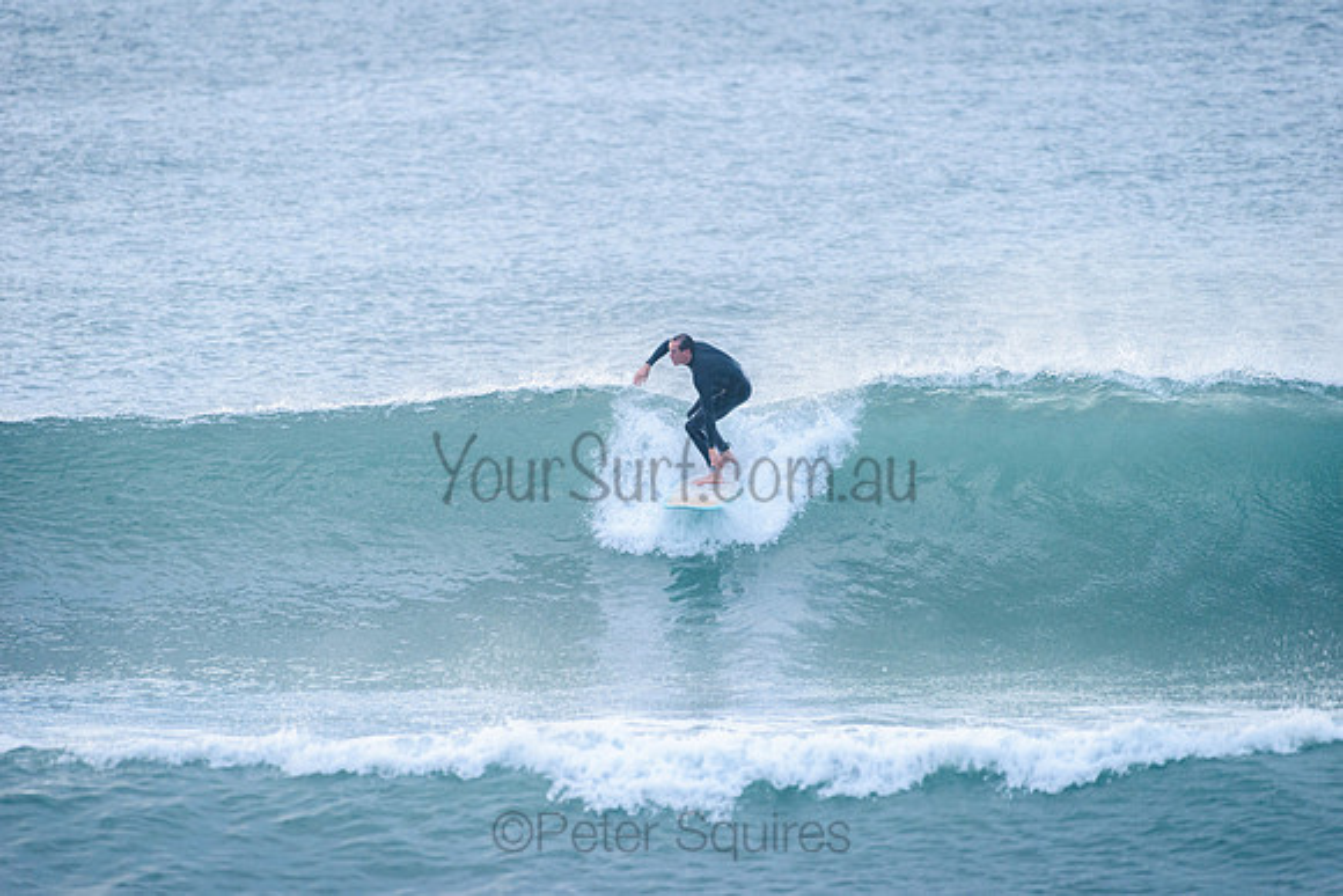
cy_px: 448
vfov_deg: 2.7
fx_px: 18761
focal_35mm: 503
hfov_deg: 4.1
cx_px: 672
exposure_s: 1/1000
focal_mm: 500
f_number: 5.6
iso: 720
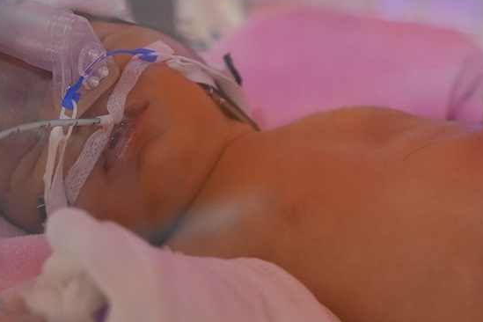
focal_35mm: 98
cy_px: 139
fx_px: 1311
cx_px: 413
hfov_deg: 20.5
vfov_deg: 14.0
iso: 3200
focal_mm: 39.3
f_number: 4
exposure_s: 1/100
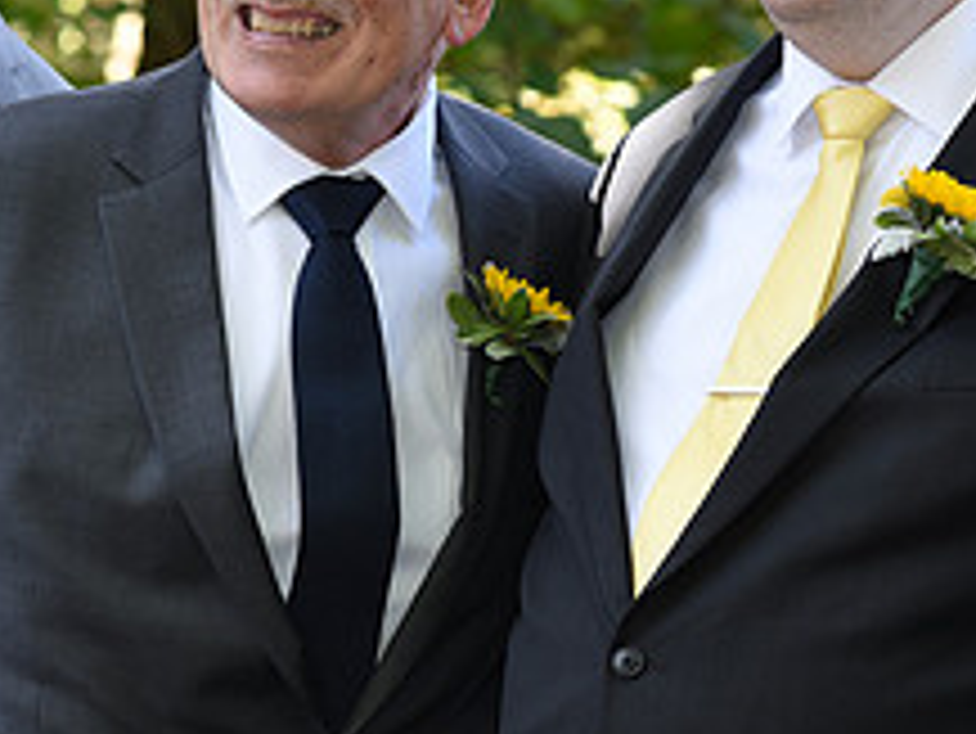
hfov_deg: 9.1
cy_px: 146
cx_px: 459
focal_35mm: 218
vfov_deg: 6.8
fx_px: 6150
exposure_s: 1/200
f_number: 4.5
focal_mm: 85
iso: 500
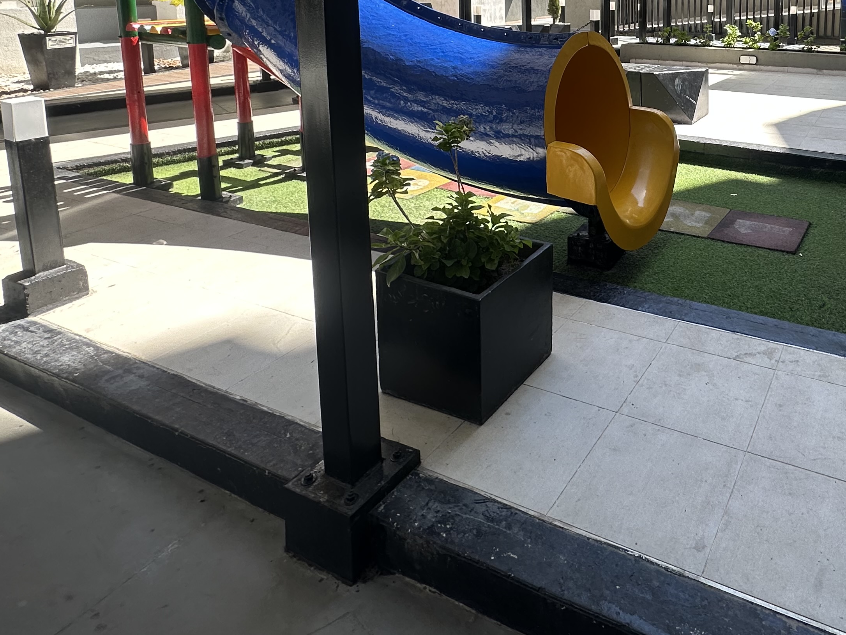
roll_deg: -1.0
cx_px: 645
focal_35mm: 26
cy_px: 62
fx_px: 635
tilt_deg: -7.7
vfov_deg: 47.6
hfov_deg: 63.0
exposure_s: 1/333
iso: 40
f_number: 2.2
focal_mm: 2.22
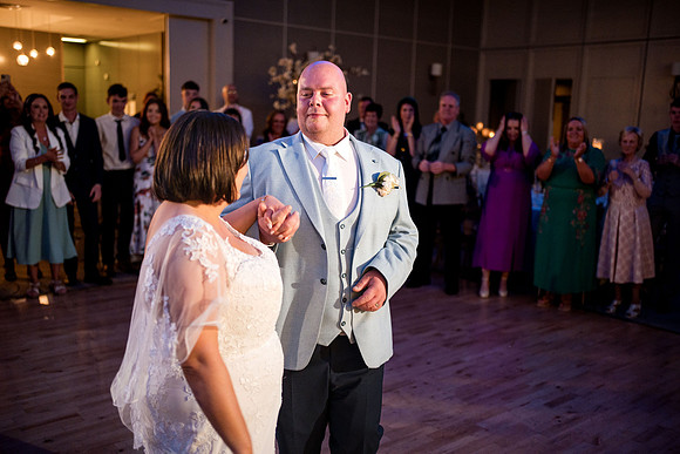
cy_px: 227
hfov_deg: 54.4
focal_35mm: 35
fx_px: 661
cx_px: 340
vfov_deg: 37.9
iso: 2500
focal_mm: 35
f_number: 1.8
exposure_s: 1/250
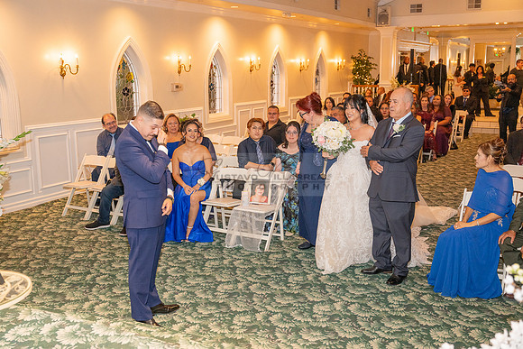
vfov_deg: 35.1
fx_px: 552
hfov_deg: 50.7
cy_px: 174
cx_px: 262
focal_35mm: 38
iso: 1600
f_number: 3.5
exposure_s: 1/125
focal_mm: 38
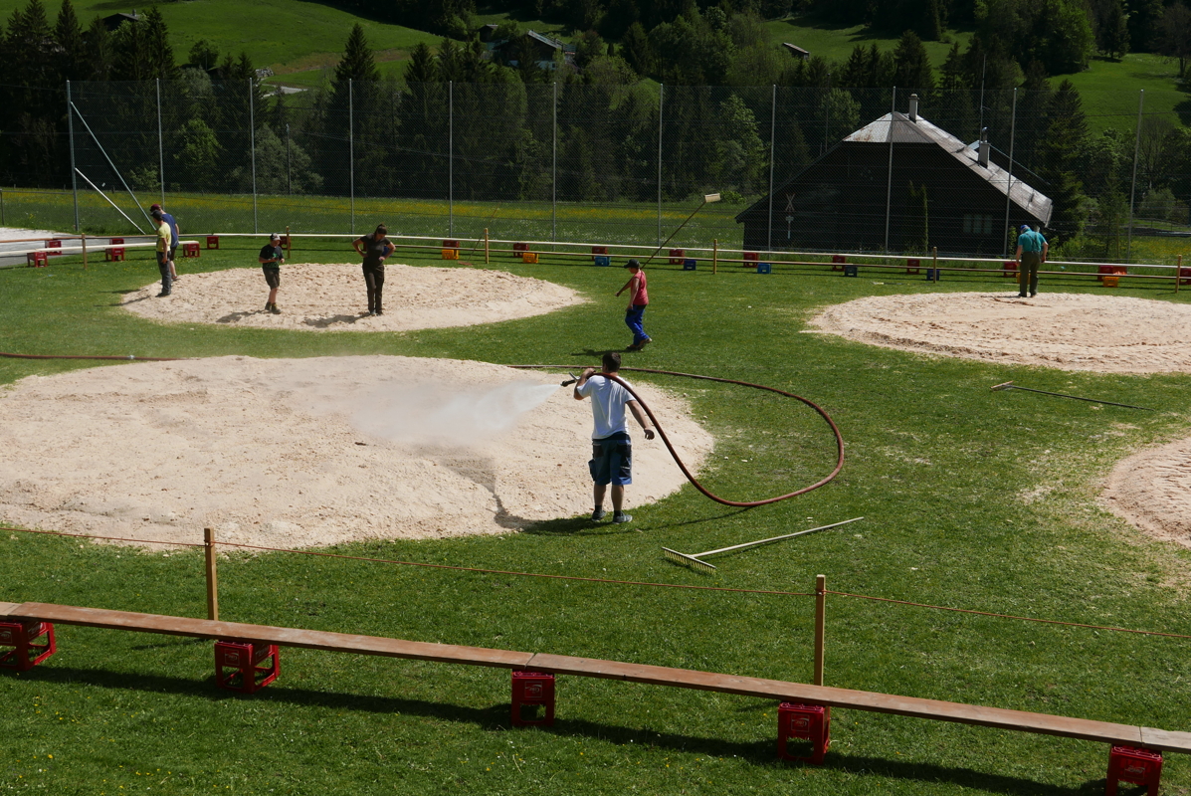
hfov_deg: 42.7
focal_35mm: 46
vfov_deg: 29.3
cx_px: 596
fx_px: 1523
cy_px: 398
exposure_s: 1/1300
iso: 200
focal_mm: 20.6
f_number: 5.6
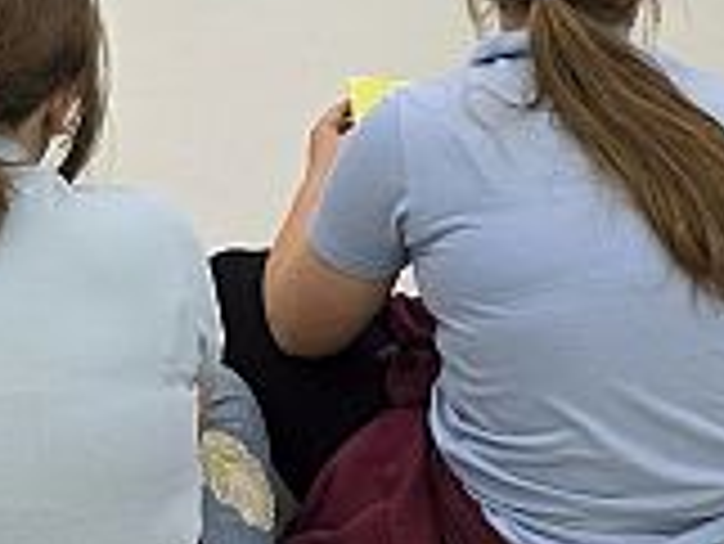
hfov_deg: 16.5
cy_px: -310
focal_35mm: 114
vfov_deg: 12.3
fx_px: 2386
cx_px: -166
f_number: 1.7
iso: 160
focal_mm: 6.3
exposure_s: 1/180
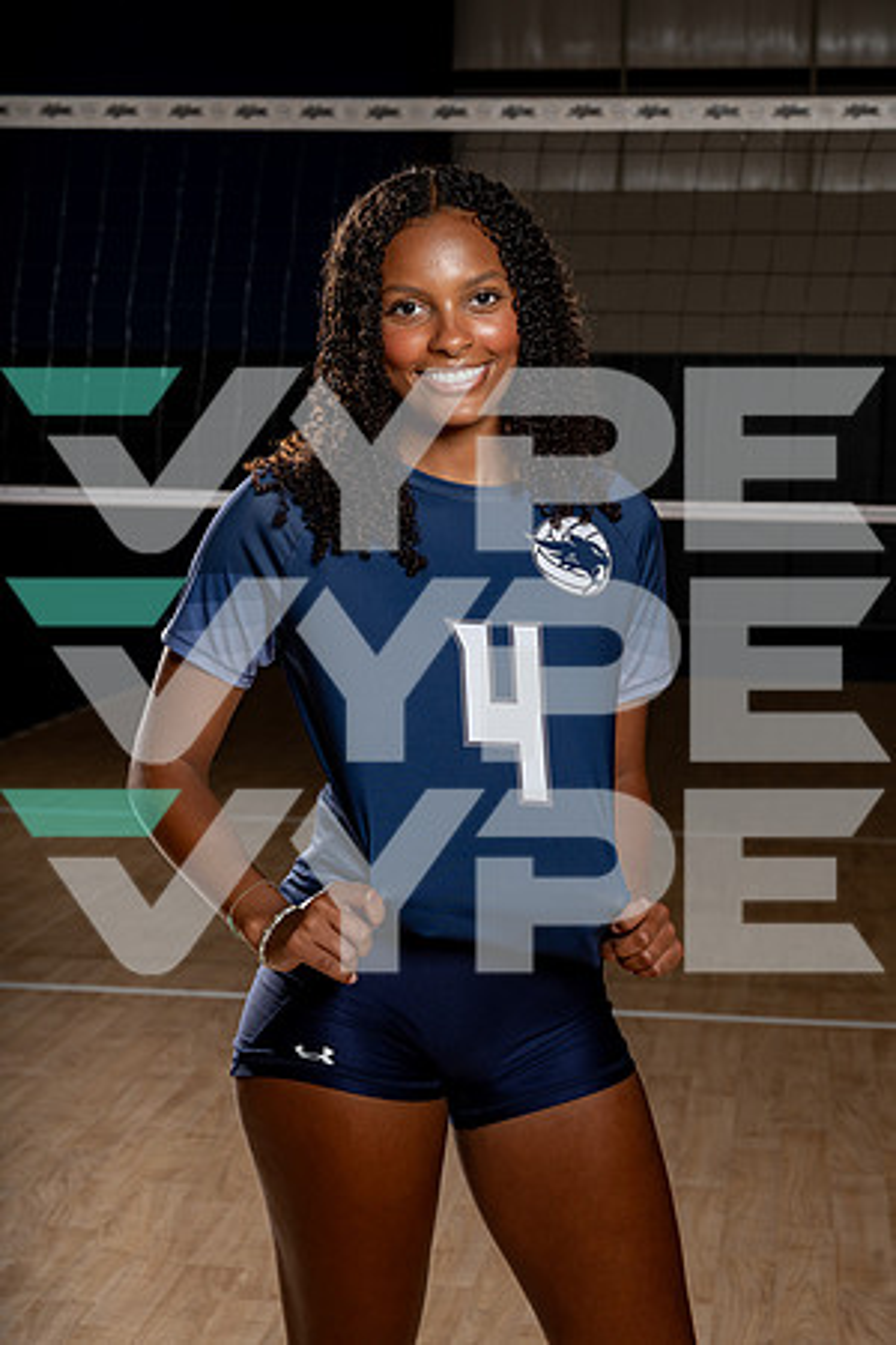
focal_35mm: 70
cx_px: 448
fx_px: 2613
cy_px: 672
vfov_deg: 28.8
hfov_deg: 19.5
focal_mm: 70
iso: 100
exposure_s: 1/250
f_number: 8
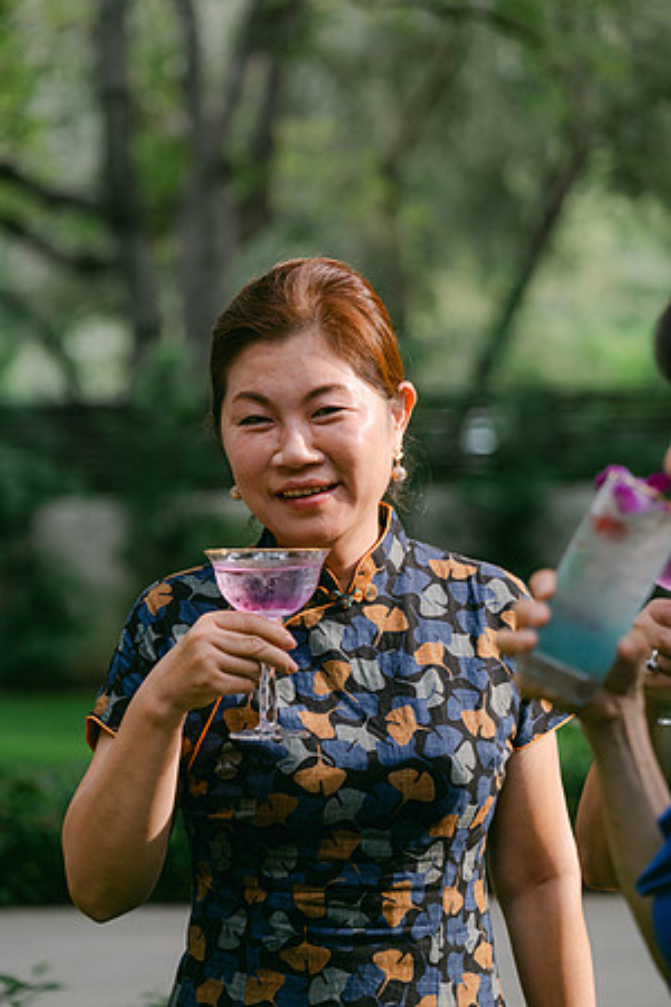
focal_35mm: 136
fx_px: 3802
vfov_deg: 15.1
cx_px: 336
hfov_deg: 10.1
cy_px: 504
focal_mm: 90.6
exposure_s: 1/300
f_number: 2.8
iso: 320
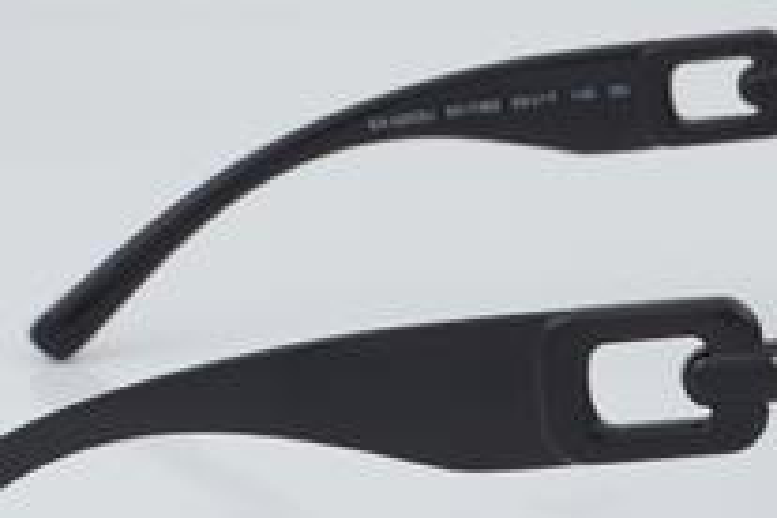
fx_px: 3129
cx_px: 541
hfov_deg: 14.1
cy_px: 379
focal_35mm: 145
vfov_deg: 9.4
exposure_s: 1/4
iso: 100
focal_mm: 50
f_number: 32
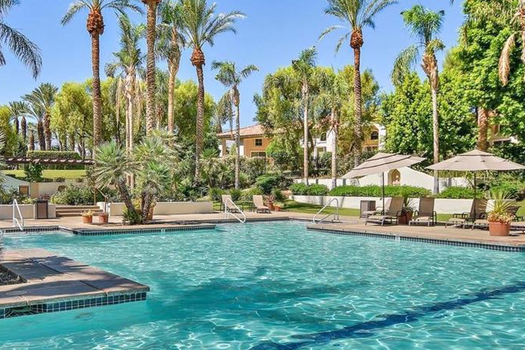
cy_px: 191
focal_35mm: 34
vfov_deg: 39.1
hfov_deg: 55.8
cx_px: 215
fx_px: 492
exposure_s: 1/200
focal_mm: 15
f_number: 5
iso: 100
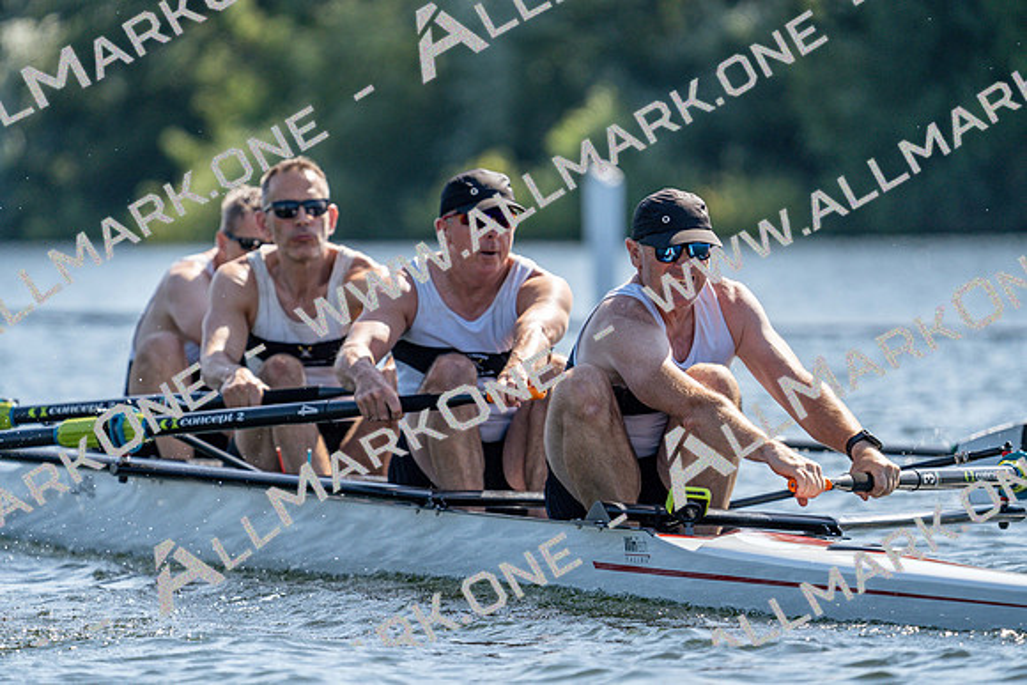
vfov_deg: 3.2
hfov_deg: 4.8
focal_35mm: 426
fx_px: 12155
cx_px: 514
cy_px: 342
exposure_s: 1/2000
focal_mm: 426
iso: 500
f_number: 6.3
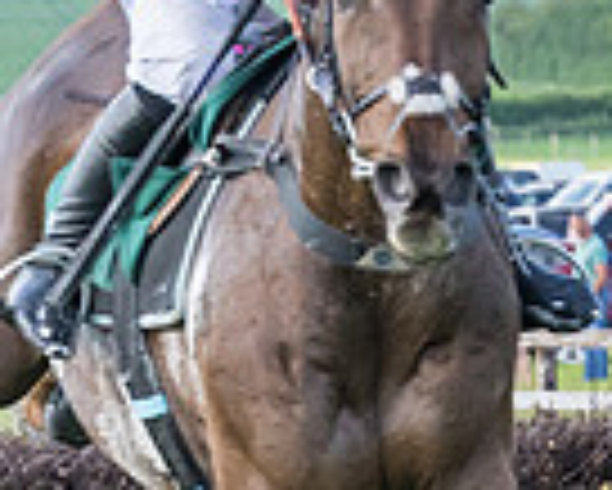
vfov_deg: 2.9
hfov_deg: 3.6
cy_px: 409
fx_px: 9697
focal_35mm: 535
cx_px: 1477
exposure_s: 1/2500
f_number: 4
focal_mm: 70
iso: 800
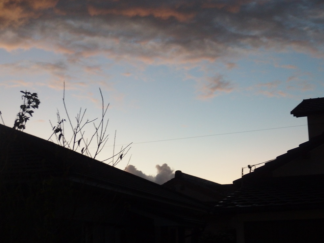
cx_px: 164
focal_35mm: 68
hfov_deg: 28.6
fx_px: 637
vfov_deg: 21.6
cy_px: 120
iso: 500
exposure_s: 1/20
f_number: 2.3
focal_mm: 12.1
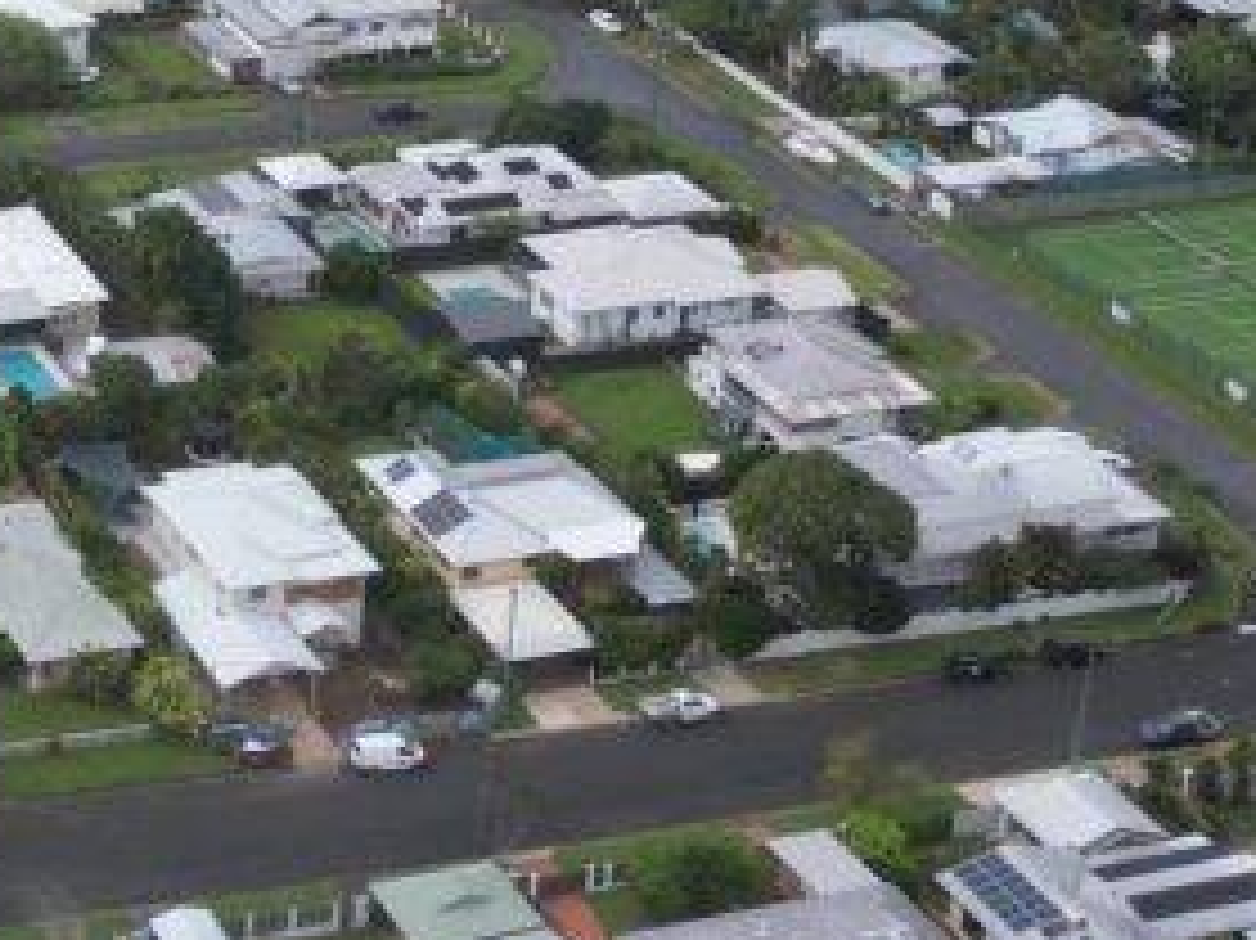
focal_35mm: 86
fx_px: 3119
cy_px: -265
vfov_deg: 16.3
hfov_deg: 21.4
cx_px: -194
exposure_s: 1/2500
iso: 140
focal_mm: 6.72
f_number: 1.7
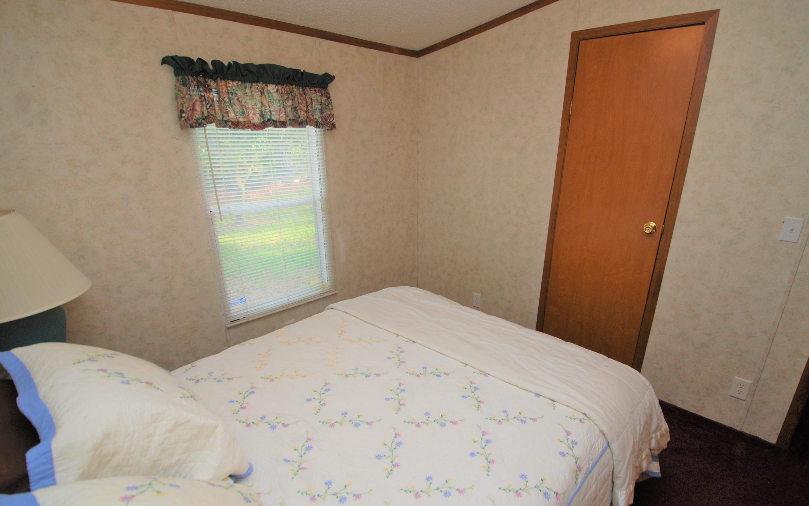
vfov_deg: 66.2
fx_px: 387
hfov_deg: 92.6
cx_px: 420
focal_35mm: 18
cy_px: 281
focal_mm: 11
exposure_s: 1/60
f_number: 4
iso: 200
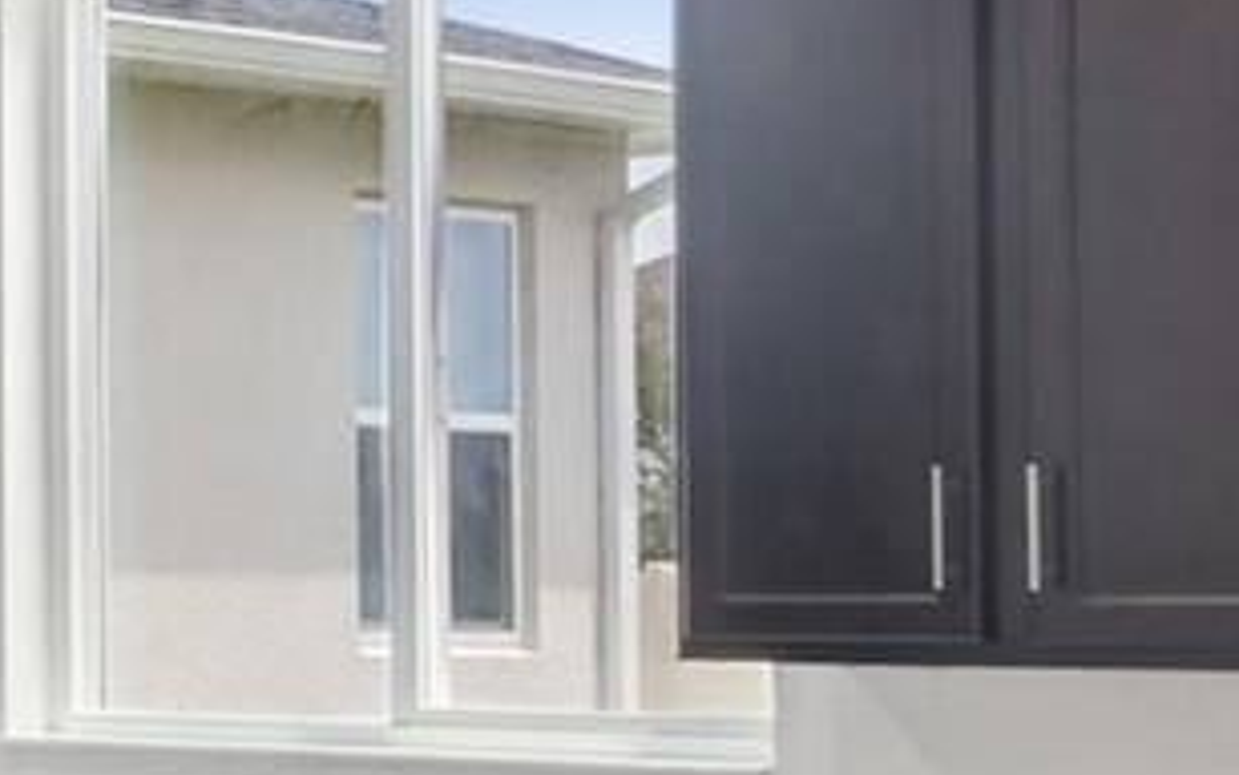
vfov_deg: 12.9
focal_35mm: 101
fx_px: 3411
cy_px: 634
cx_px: -1275
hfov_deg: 15.9
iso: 400
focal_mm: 19
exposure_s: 1/30
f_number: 8
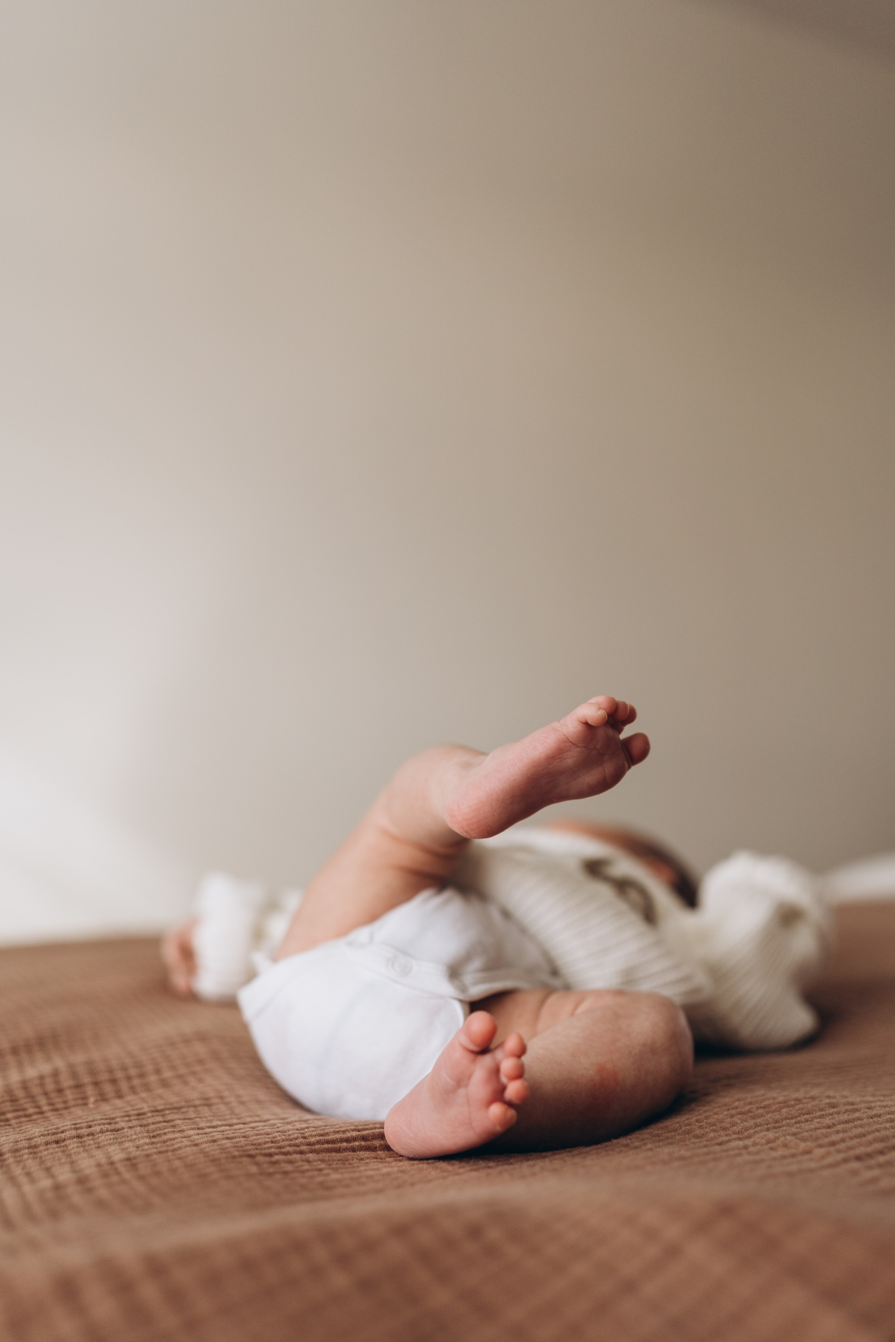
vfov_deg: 54.4
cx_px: 448
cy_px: 671
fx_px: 1305
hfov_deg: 37.9
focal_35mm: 35
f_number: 1.8
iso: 125
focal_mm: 35
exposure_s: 1/250
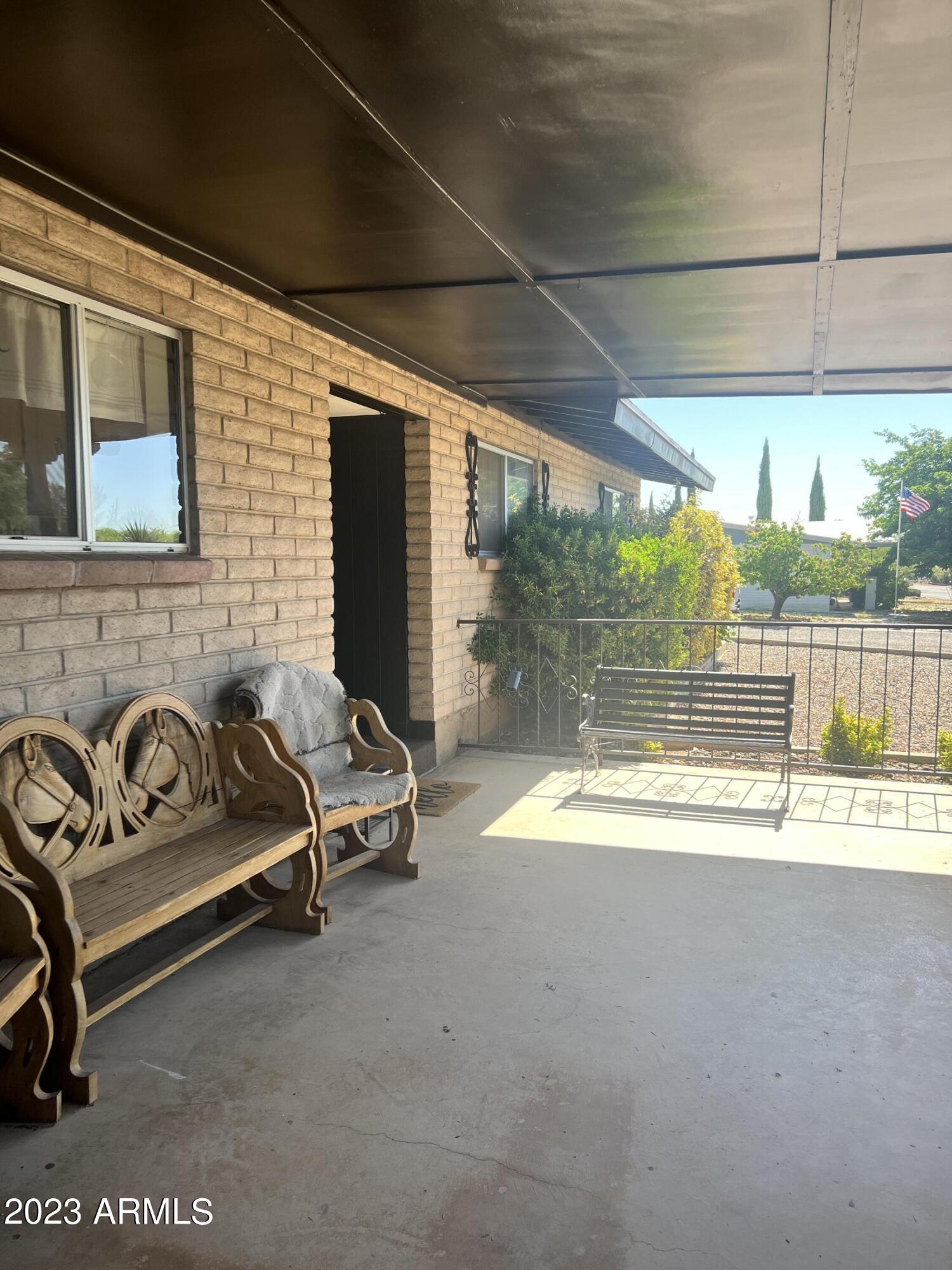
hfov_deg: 53.1
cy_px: 635
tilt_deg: -4.2
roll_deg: +1.0
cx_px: 476
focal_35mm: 26
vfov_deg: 67.3
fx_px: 953
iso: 50
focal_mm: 5.7
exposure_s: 1/628
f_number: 1.5
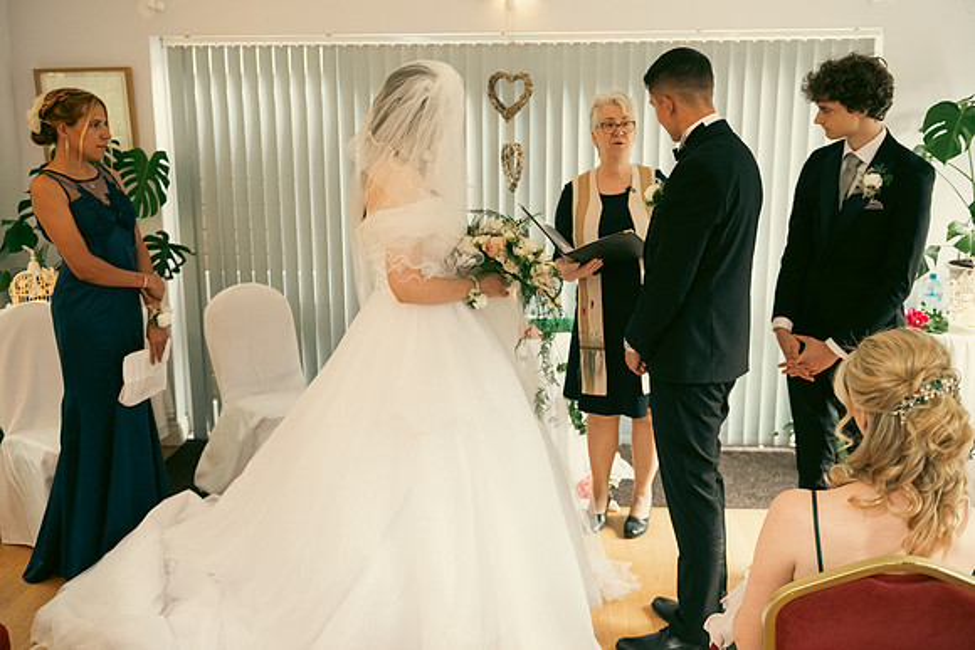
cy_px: 325
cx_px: 488
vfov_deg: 37.1
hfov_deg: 53.4
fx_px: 969
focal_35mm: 36
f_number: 3.5
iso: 1600
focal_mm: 34
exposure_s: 1/160
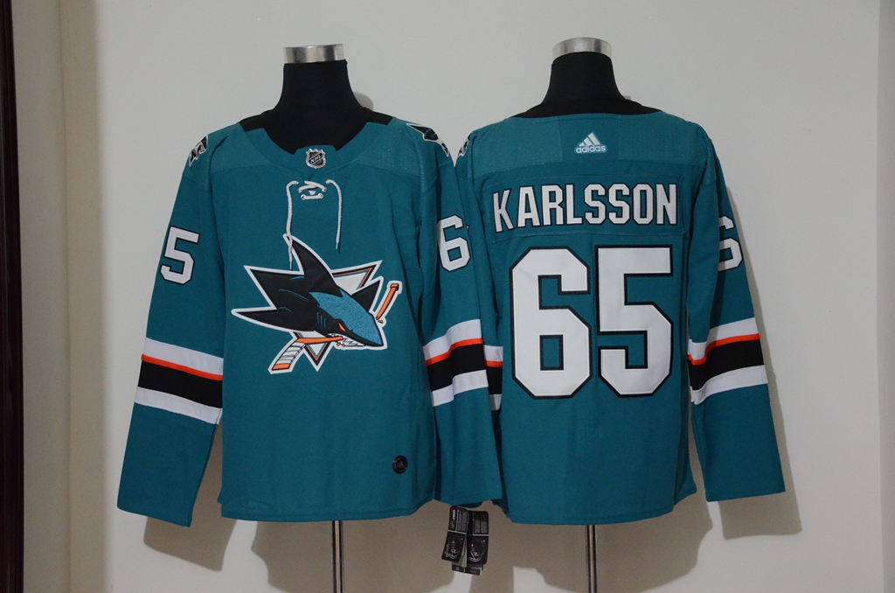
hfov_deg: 32.0
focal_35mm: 63
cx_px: 448
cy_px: 296
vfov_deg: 21.5
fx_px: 1563
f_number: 4.5
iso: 4000
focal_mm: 42
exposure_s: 1/20
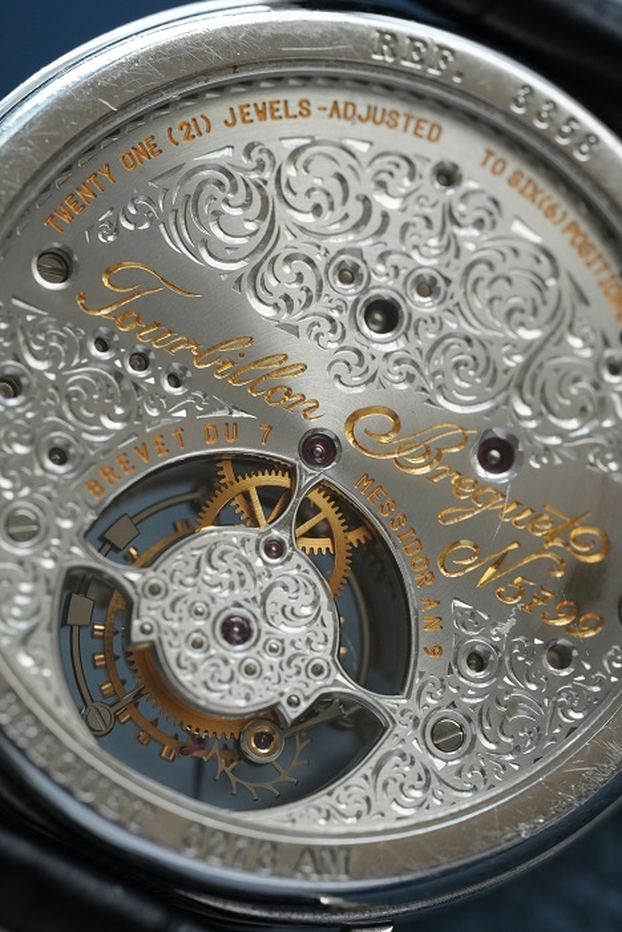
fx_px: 2718
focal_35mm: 105
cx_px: 311
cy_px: 466
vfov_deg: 19.4
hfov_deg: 13.1
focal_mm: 105
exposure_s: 1/250
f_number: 5.6
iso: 4000
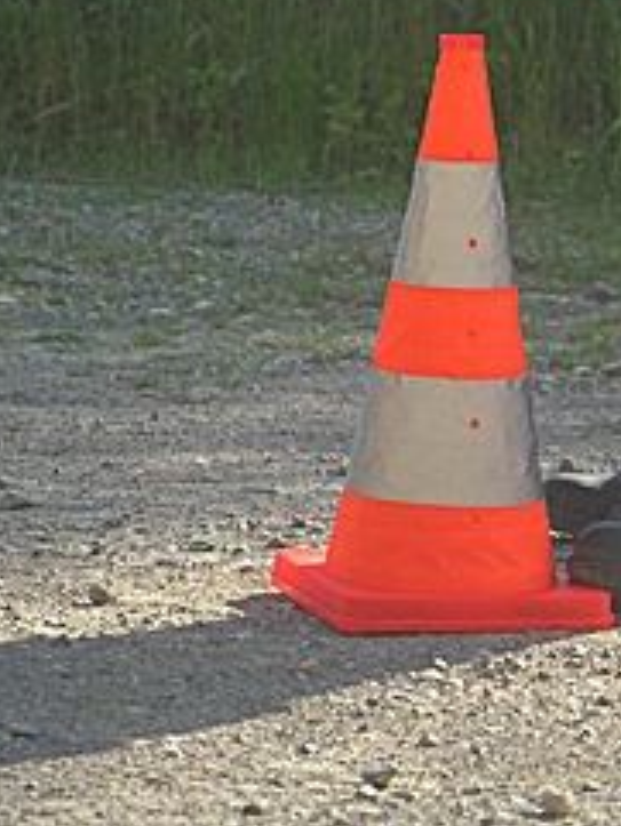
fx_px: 4111
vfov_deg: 11.2
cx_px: 564
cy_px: -199
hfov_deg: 8.6
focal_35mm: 172
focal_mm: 70
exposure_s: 1/3200
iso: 1250
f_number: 5.6
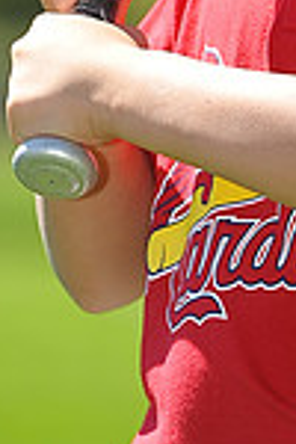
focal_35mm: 678
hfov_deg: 2.0
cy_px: -195
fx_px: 8361
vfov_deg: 3.0
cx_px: 346
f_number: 4.5
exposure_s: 1/800
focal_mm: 175
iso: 200
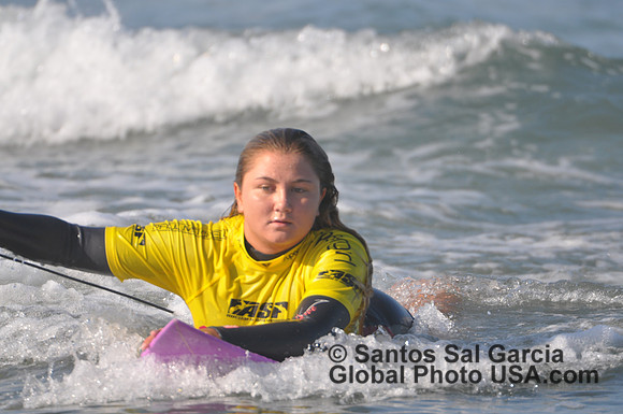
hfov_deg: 2.5
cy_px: 207
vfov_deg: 1.7
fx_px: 14257
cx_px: 312
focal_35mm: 825
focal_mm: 550
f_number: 6.3
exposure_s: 1/640
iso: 200
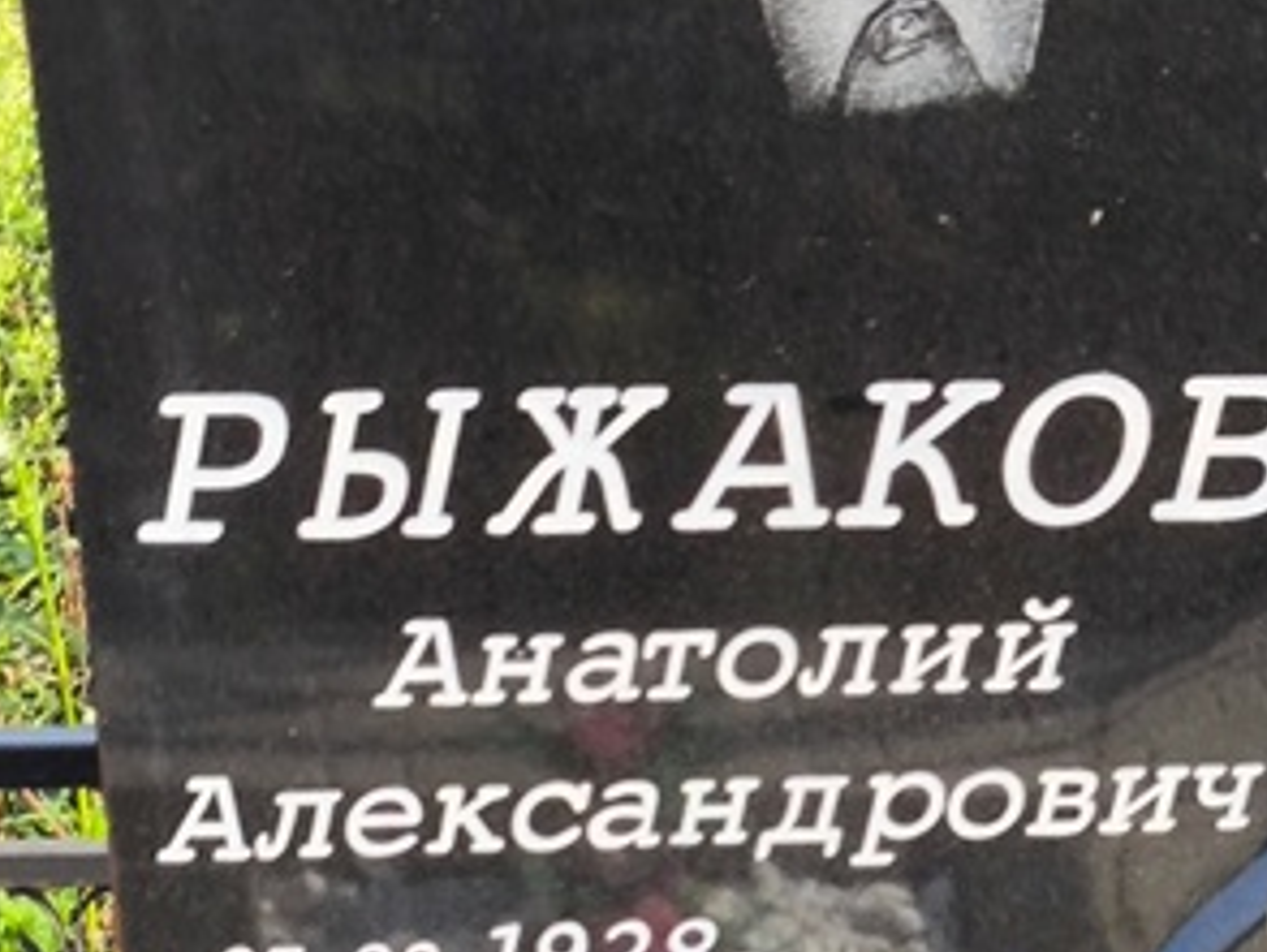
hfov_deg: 14.4
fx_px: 4982
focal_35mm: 136
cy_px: 1111
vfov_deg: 10.7
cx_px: 937
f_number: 1.7
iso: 50
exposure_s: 1/432
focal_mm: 4.71
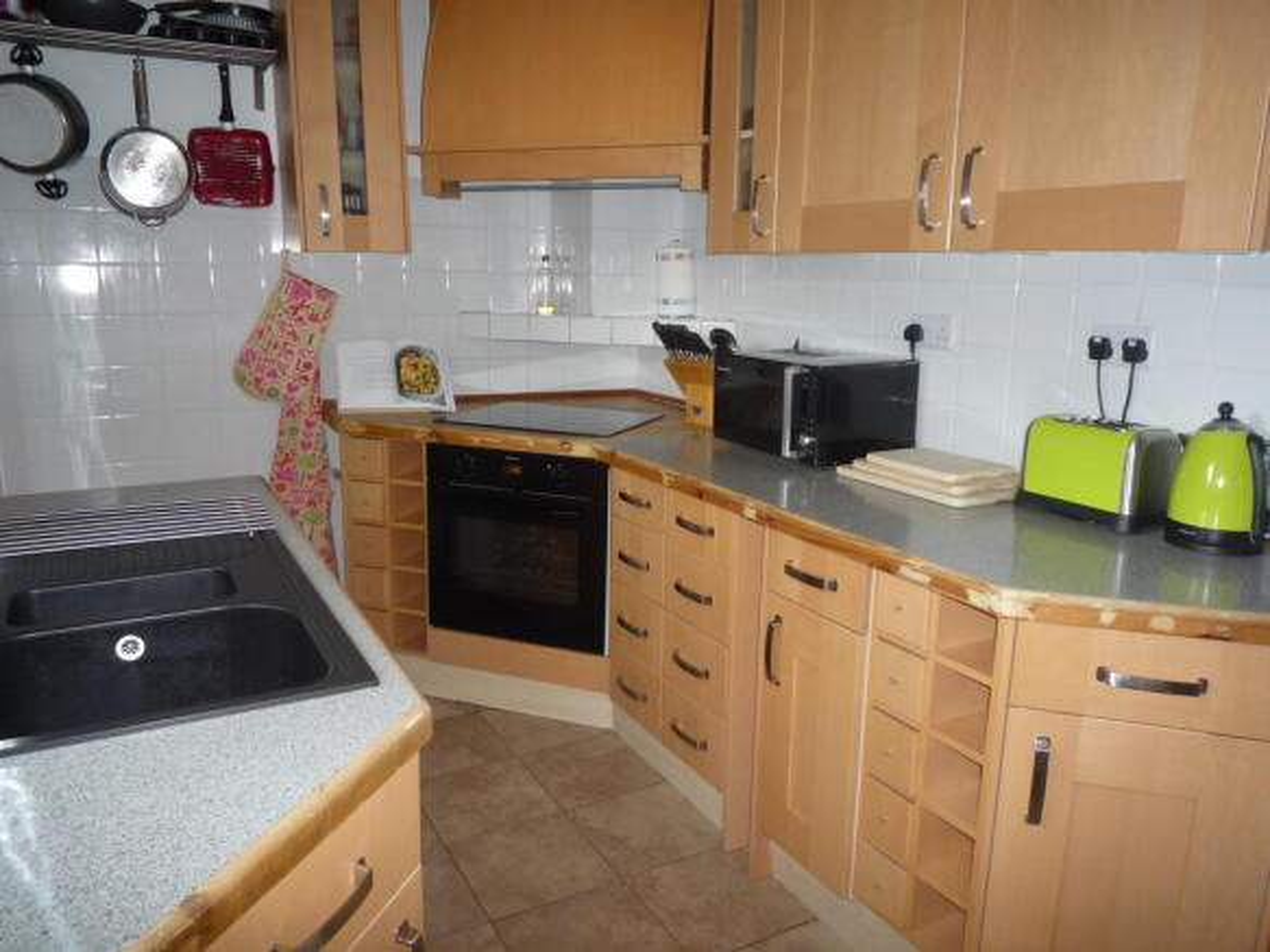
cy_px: 476
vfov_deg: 54.9
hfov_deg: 69.4
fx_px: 917
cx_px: 635
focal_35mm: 25
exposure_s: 1/30
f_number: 2.8
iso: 160
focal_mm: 4.4
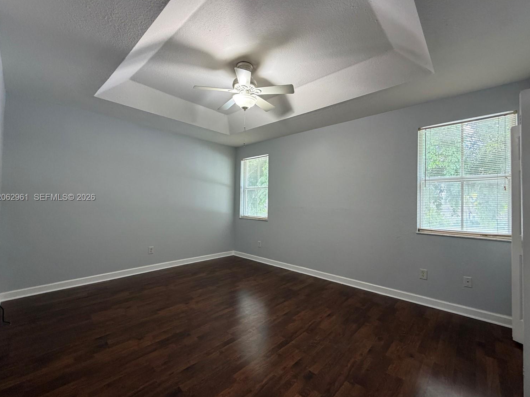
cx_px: 269
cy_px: 198
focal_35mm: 15
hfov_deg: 98.2
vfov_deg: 81.8
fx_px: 230
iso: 320
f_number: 2.2
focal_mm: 2.22
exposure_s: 1/117
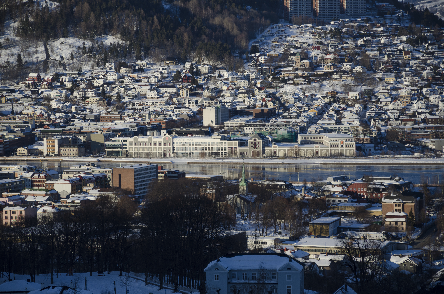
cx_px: 222
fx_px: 1938
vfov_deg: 8.7
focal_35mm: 158
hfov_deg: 13.1
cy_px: 147
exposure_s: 1/500
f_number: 5.6
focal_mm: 105
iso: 100
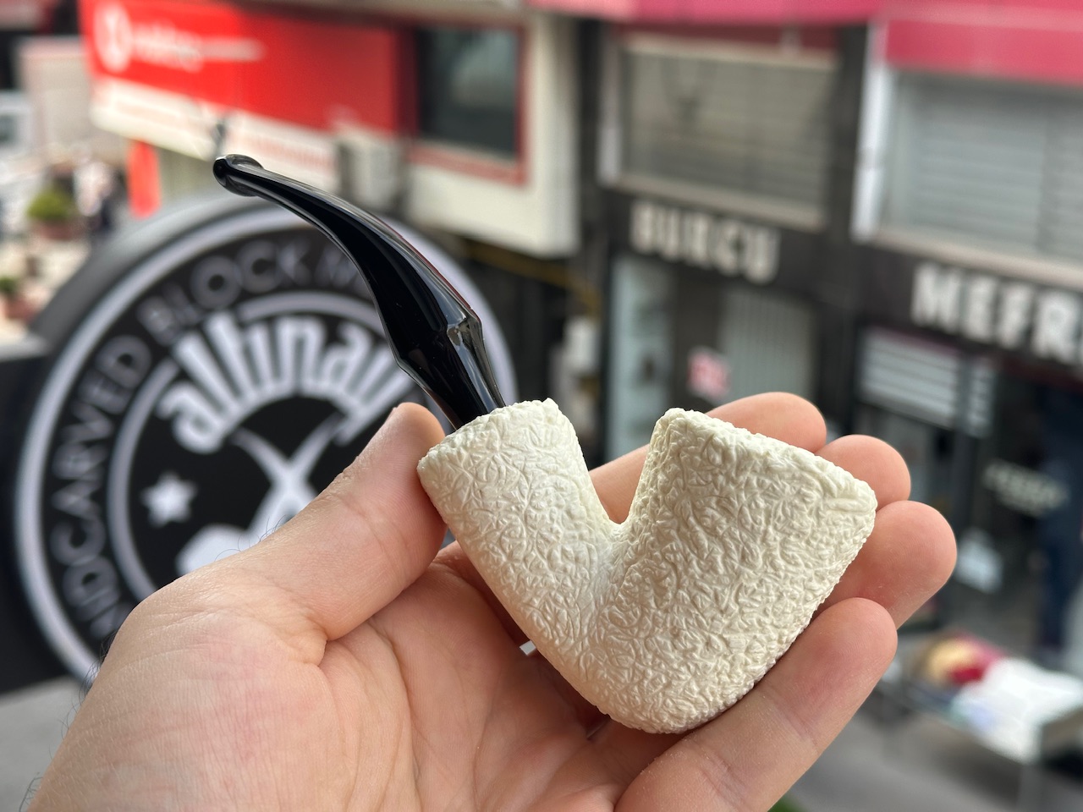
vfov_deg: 30.3
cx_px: 542
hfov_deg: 39.7
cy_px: 406
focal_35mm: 48
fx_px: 1502
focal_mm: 6.86
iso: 64
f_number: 1.78
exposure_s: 1/441
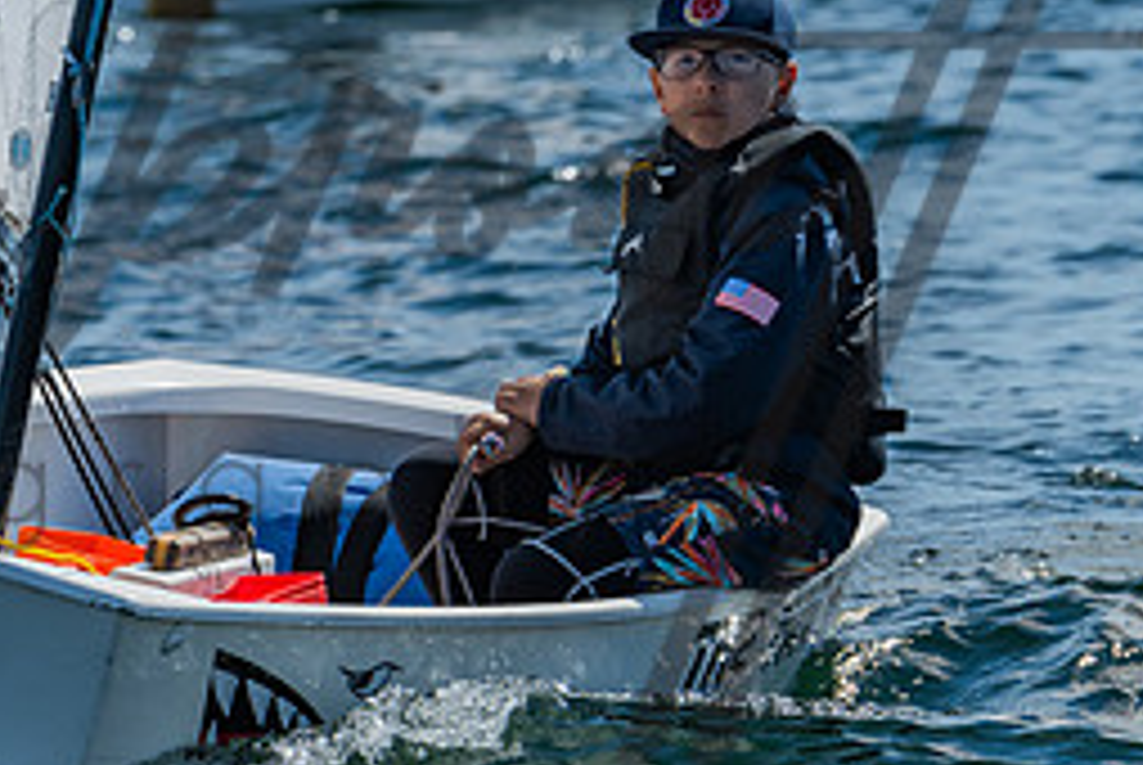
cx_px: 418
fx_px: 24666
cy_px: 146
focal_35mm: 776
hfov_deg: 2.7
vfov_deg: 1.8
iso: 100
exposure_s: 1/500
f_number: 8
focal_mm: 340
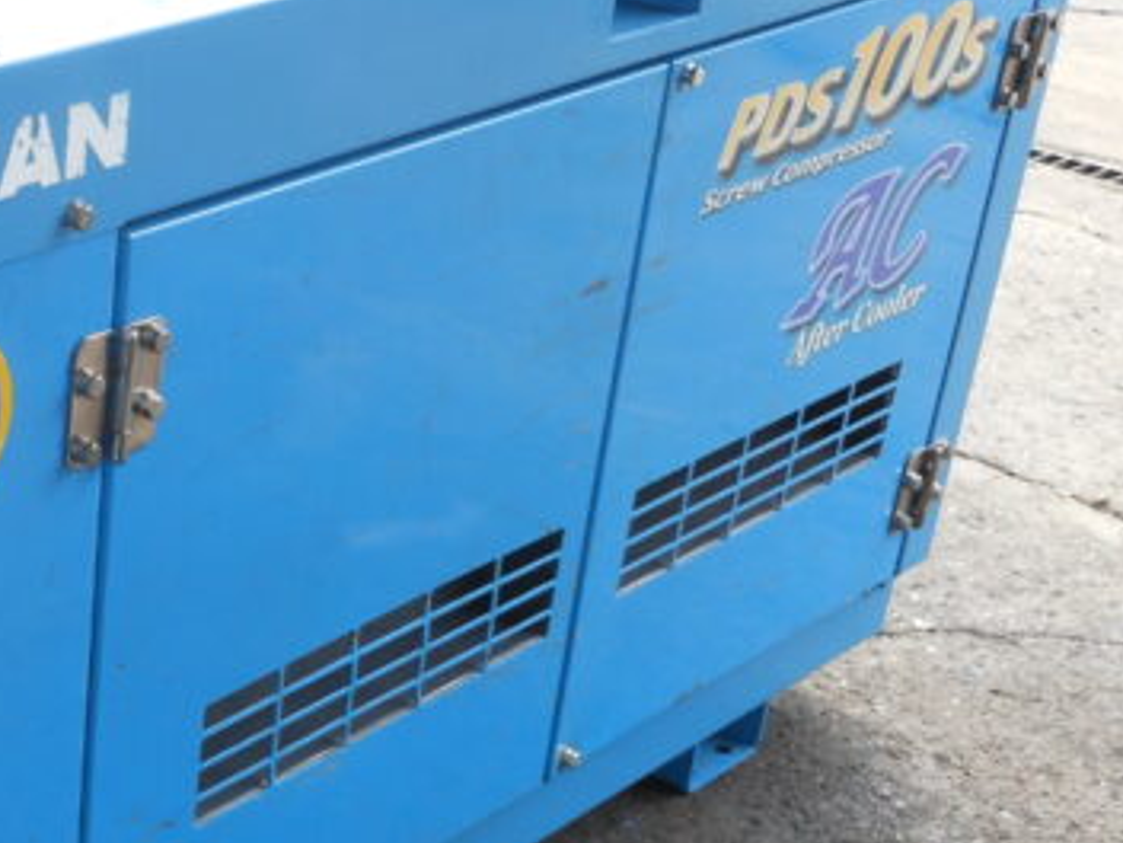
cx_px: -22
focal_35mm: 72
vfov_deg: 20.4
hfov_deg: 25.6
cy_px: 511
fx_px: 2336
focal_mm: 5.9
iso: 80
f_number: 4
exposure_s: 1/40
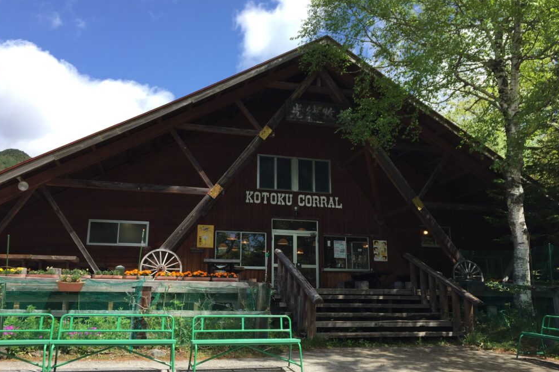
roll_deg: +0.7
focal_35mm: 31
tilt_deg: +13.2
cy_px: 201
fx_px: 481
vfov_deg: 42.3
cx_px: 280
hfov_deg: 60.3
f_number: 2.2
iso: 32
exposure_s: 1/1014
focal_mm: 4.15
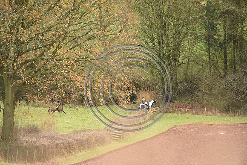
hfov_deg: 10.3
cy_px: 82
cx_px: 124
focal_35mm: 200
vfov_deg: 6.9
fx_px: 1371
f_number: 3.5
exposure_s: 1/1000
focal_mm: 200
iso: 1400
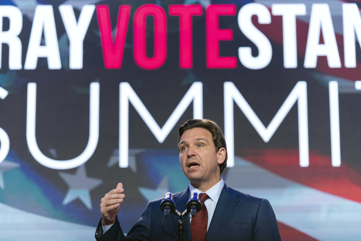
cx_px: 180
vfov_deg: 10.7
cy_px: 120
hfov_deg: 16.0
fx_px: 1284
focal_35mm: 128
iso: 2500
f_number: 3.5
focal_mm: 128
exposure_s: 1/400
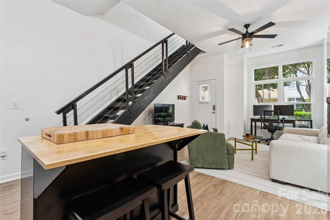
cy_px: 110
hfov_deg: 92.9
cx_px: 165
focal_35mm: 17
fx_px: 157
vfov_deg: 70.1
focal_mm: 17.1
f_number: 13
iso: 100
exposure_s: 2
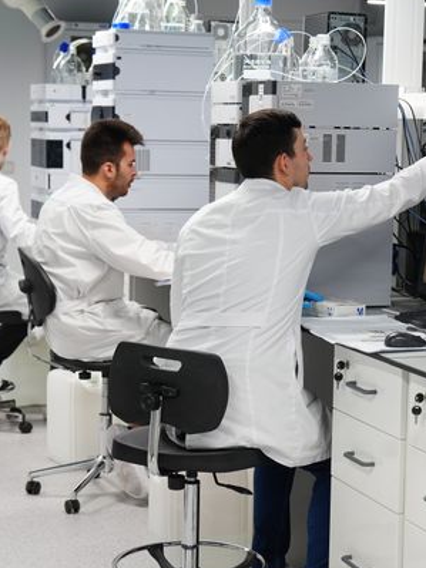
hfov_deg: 17.1
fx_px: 1412
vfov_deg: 22.8
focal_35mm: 86
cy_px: 320
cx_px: 291
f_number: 3.5
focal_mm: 51
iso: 1250
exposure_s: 1/250
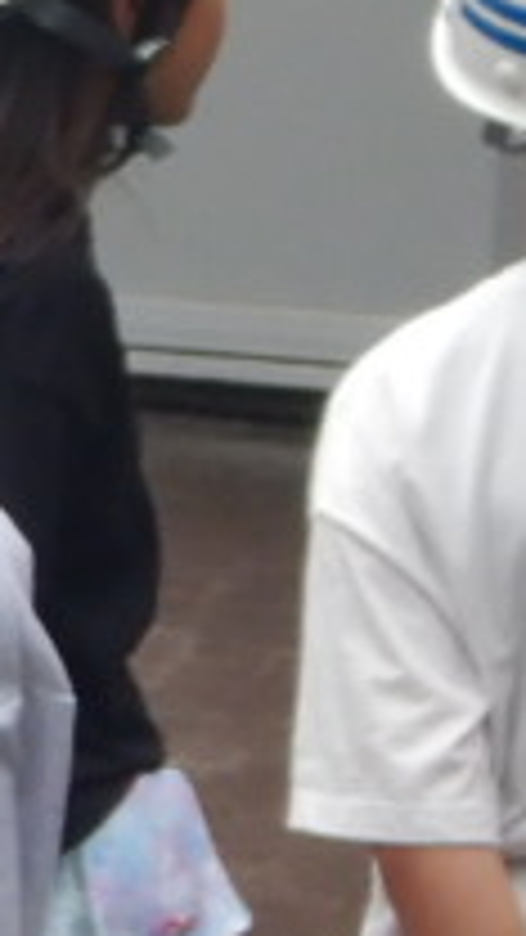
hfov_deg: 5.5
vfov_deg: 10.7
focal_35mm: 201
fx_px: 4984
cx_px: -1331
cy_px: 423
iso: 125
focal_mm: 4.3
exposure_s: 1/800
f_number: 2.8
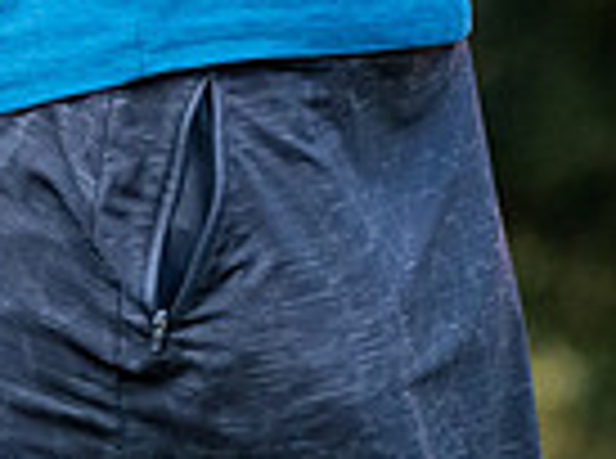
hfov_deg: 0.9
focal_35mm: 2217
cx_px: -184
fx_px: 39349
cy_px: -640
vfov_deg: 0.7
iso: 1000
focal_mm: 280
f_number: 5.6
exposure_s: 1/1600
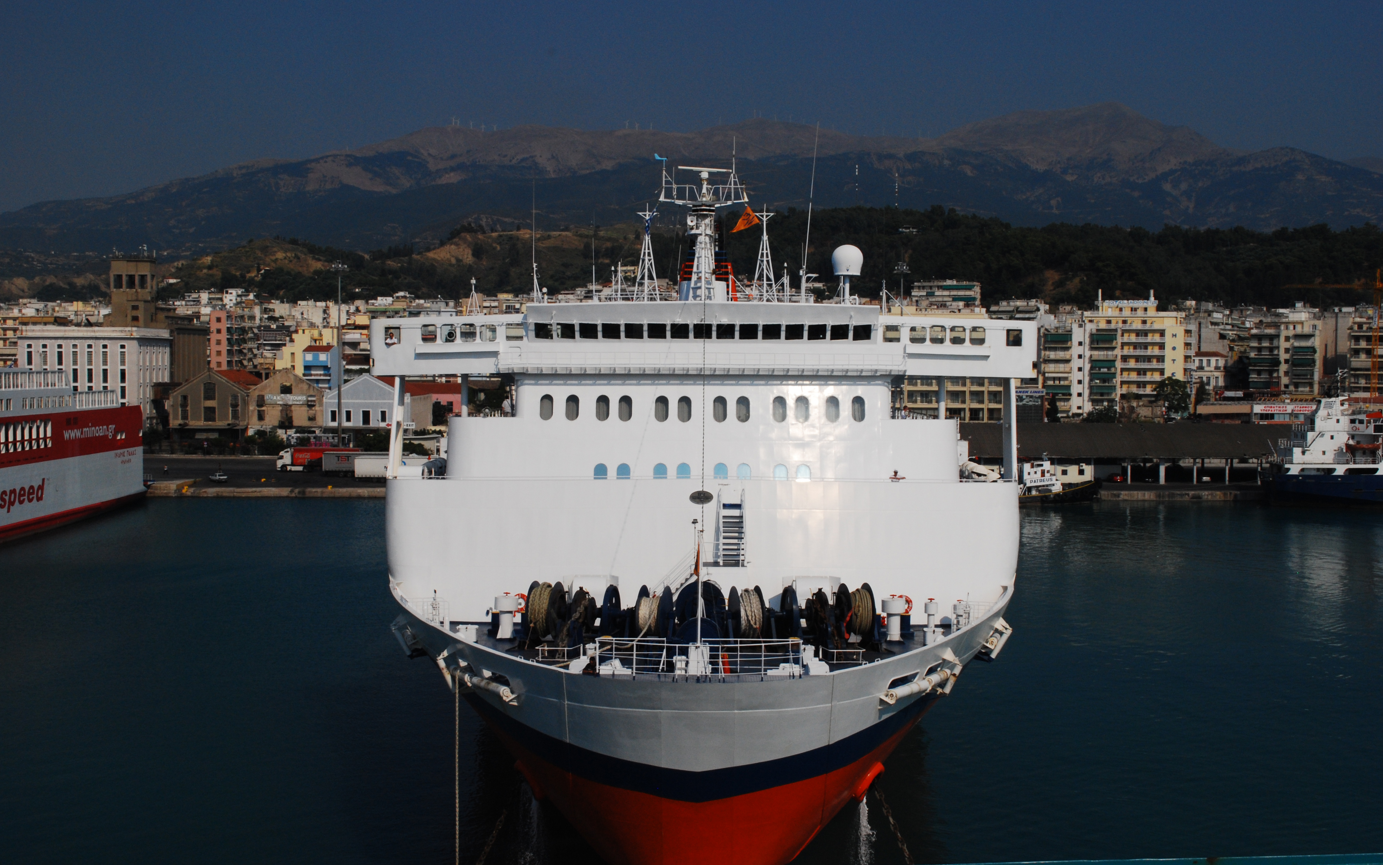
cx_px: 689
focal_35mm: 40
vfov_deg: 32.0
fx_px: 1508
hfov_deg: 49.3
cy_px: 441
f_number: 14
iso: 400
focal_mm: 26
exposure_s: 1/800
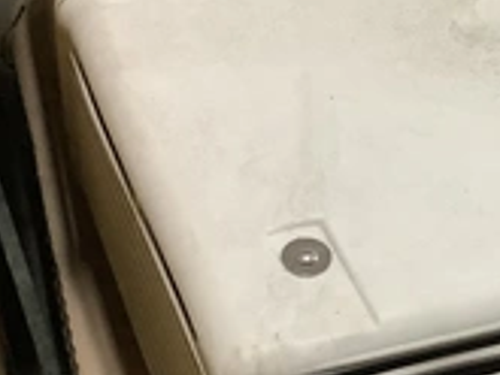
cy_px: 230
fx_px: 1084
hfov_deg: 24.7
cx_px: 506
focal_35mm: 75
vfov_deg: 19.6
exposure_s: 1/60
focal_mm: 3.3
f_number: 2.4
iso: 400
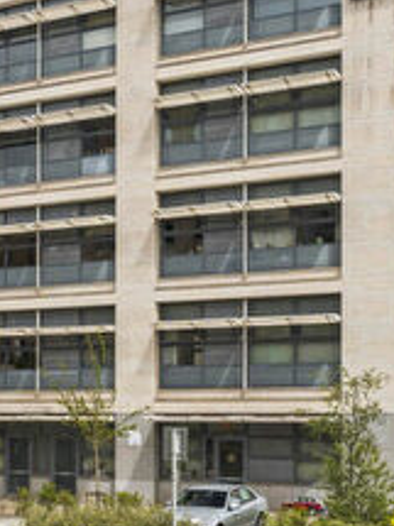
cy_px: 172
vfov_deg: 26.3
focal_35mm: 74
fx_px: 1118
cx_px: -147
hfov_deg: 18.3
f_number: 7.1
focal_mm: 23.5
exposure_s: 1/160
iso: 320
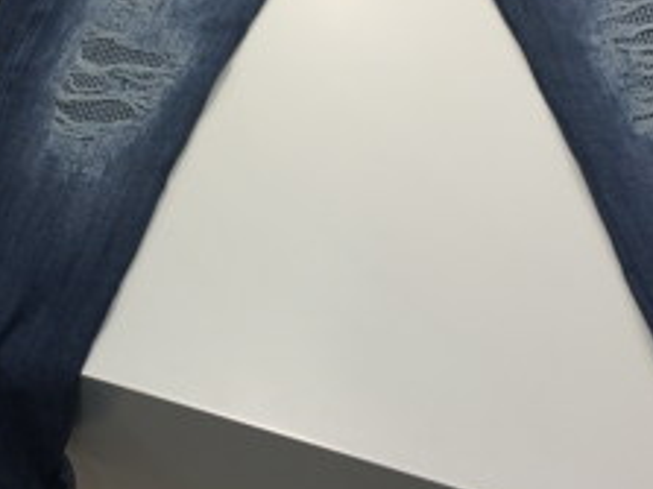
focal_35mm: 62
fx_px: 1169
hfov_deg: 31.1
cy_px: -4
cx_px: 264
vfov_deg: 22.7
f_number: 2.2
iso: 40
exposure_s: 1/100
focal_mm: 4.12
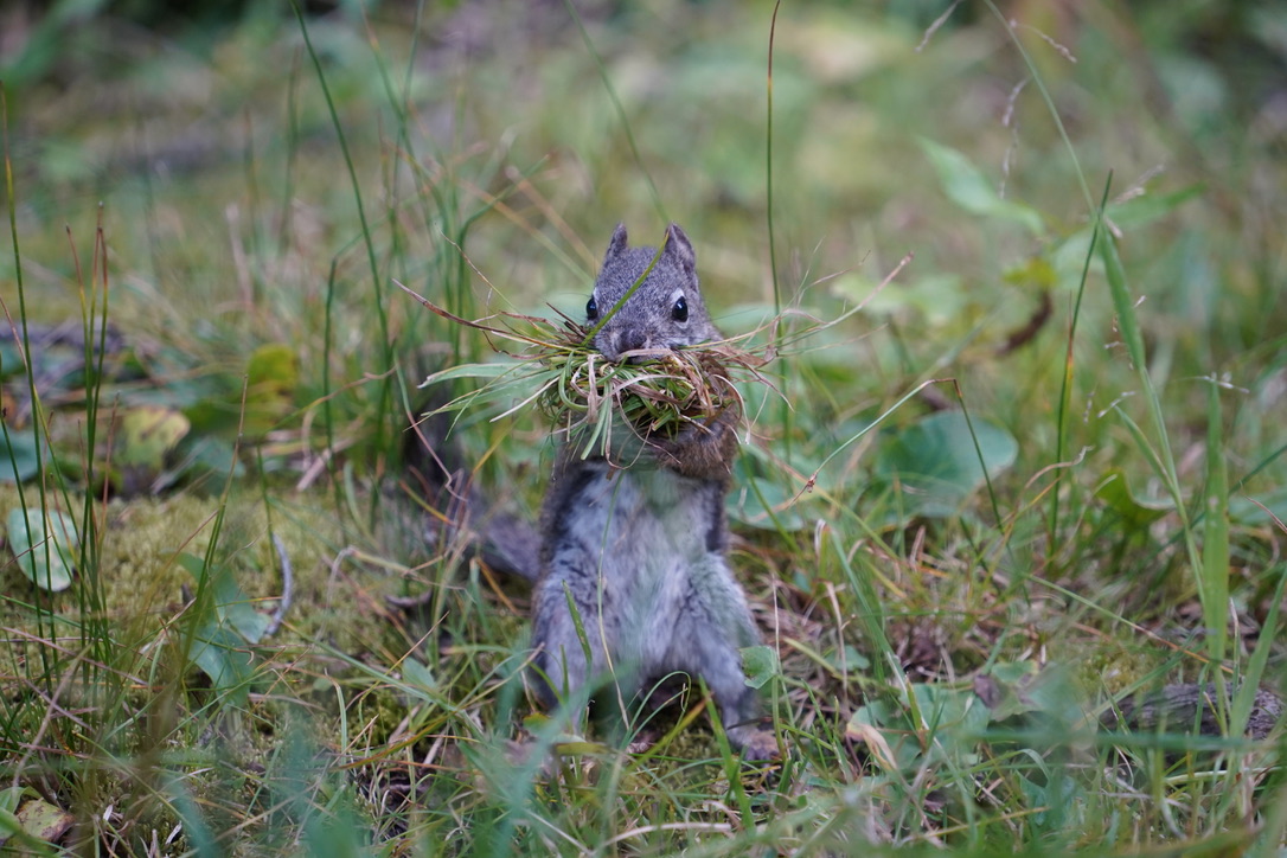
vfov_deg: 6.9
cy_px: 429
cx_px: 644
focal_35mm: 200
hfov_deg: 10.3
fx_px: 7149
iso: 1600
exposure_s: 1/250
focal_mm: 200
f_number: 5.6
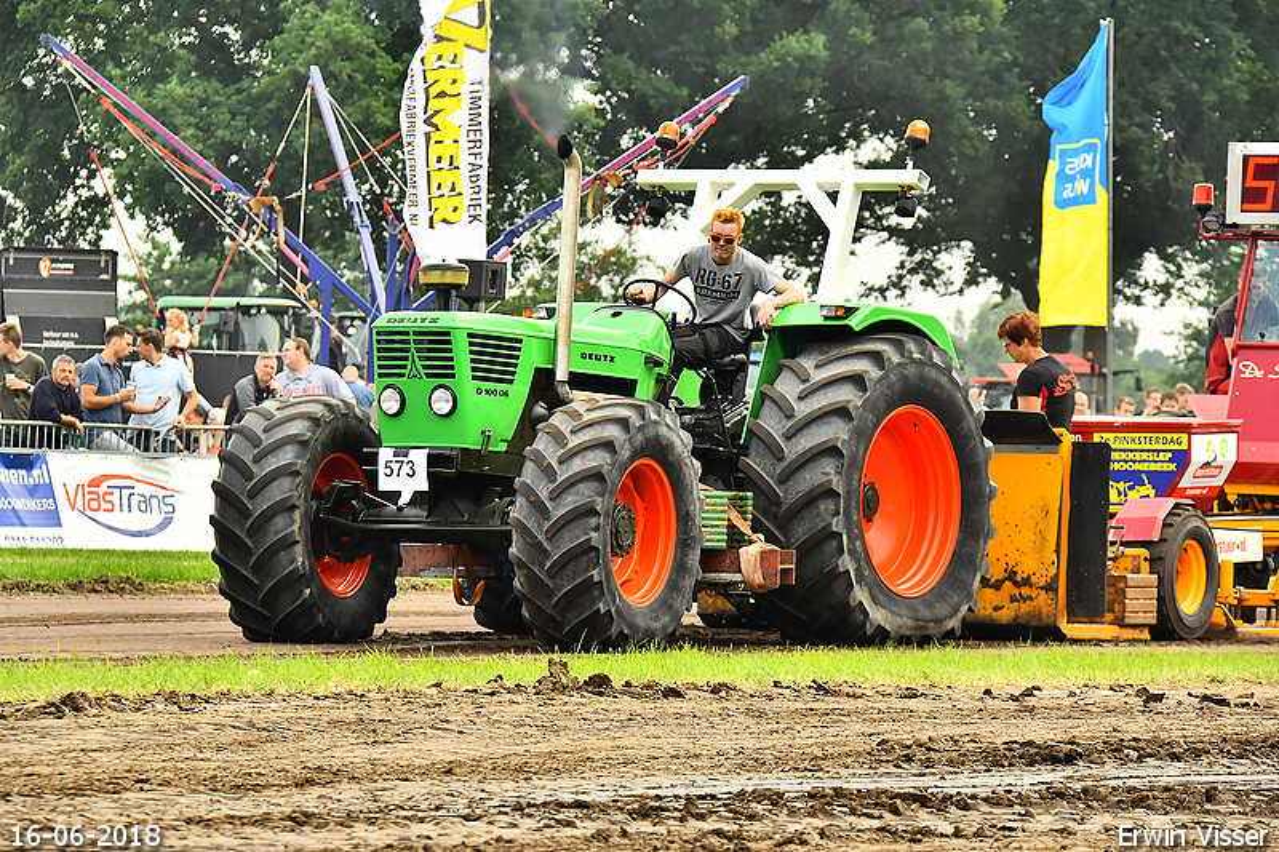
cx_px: 640
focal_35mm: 262
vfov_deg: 5.2
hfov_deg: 7.8
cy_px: 426
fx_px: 9324
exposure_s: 1/400
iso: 500
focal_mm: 175
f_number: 9
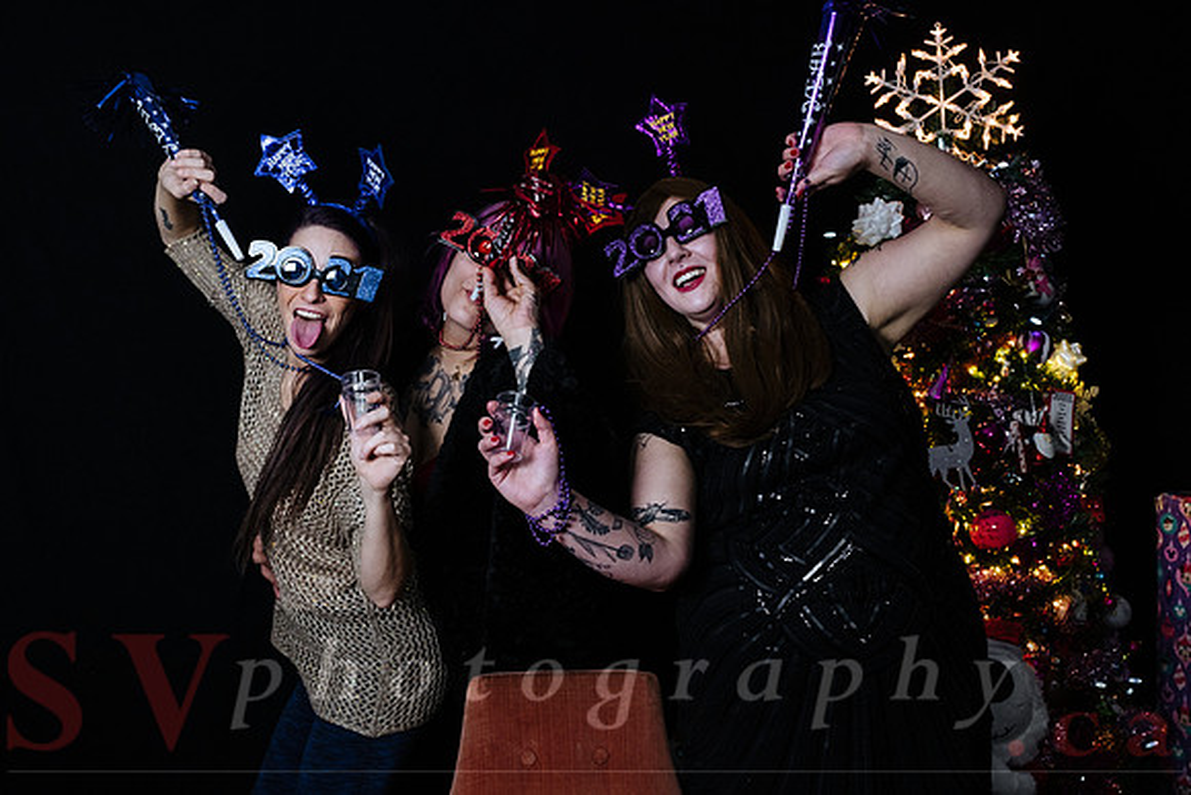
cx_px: 546
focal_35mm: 34
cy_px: 365
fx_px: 1111
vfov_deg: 39.3
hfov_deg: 56.3
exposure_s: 1/100
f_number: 4
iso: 200
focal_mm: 20.6
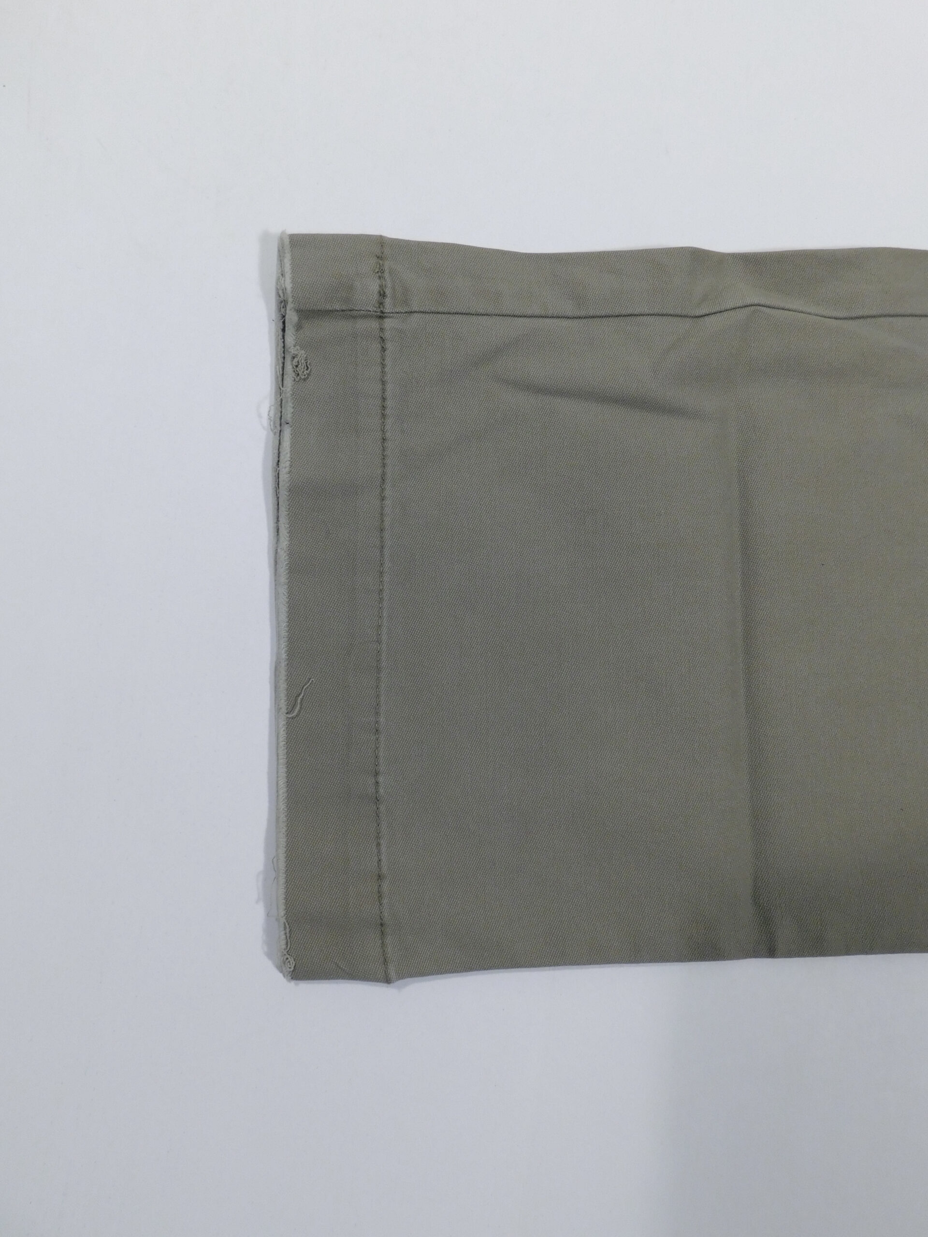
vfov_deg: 73.9
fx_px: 822
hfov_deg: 58.9
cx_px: 464
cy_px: 618
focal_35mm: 23
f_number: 3
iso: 125
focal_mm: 4
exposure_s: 1/250
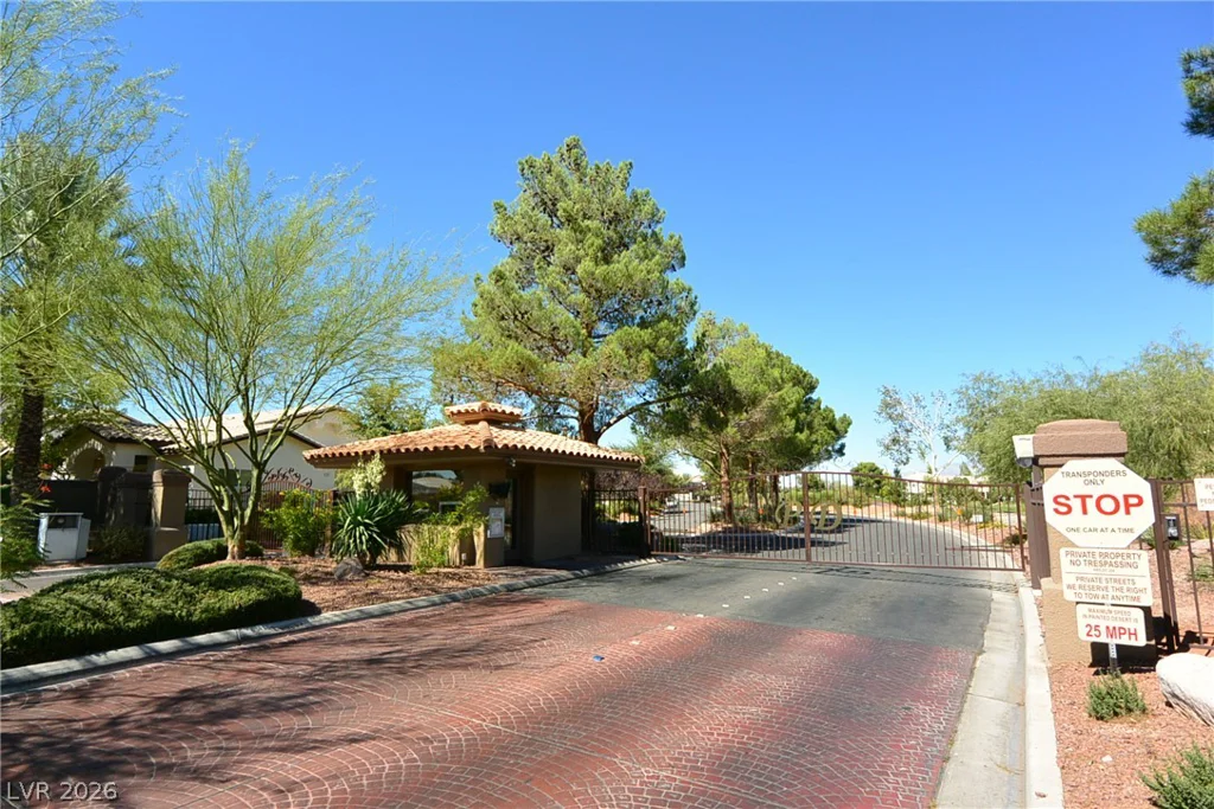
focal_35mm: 18
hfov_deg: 90.0
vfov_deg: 67.4
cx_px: 607
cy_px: 404
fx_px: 607
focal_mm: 6.7
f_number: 4
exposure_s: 1/1250
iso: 160
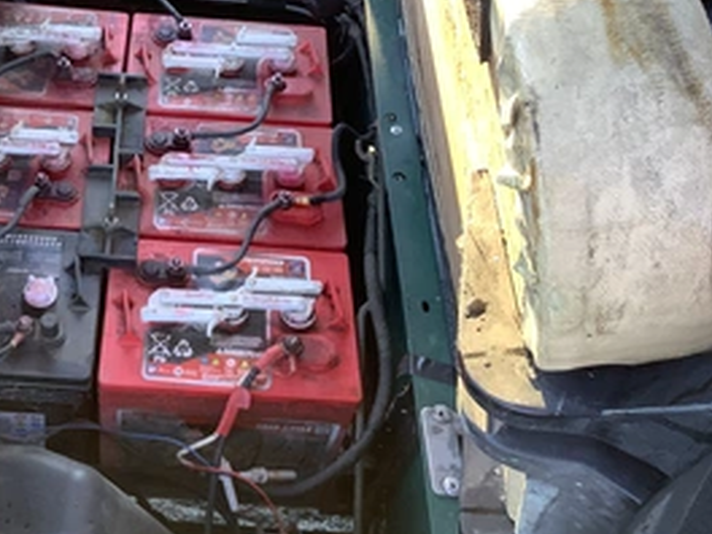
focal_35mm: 47
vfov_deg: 30.5
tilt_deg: -49.8
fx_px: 967
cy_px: 159
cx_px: 175
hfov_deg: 39.3
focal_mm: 3.3
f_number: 2.4
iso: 64
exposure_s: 1/60
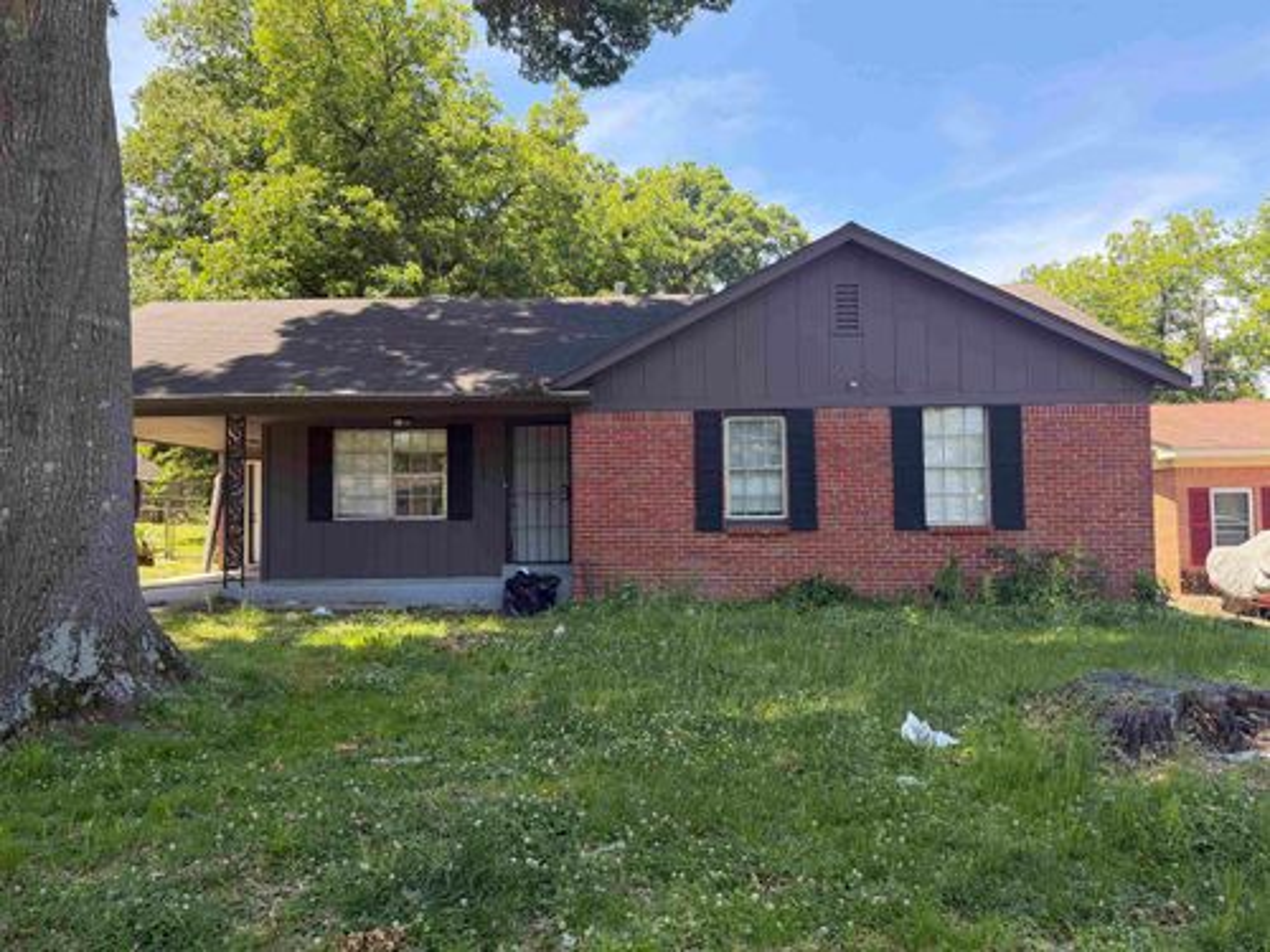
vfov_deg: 56.8
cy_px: 476
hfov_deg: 71.6
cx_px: 635
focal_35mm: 24
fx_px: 881
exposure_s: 1/898
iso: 100
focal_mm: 6.76
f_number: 1.78
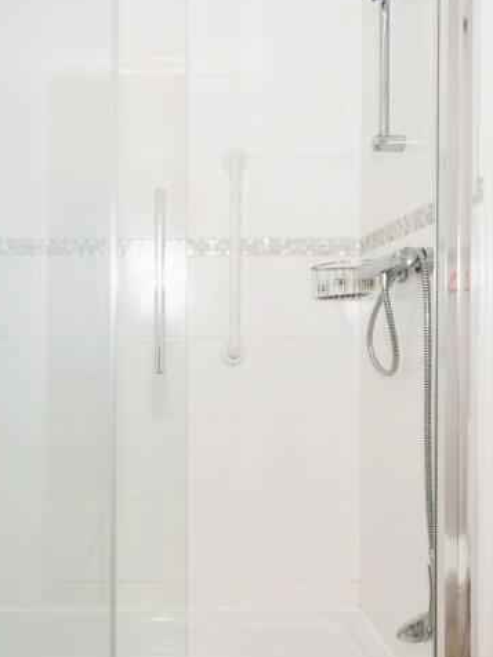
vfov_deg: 58.3
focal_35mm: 31
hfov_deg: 44.8
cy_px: 343
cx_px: 163
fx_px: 589
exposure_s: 1/20
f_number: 8
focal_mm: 10
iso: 400
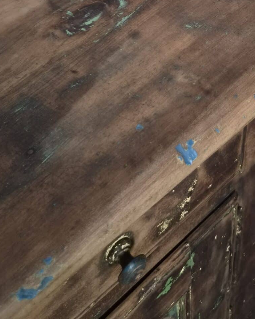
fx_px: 453
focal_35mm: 48
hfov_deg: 31.0
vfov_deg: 34.3
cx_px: 183
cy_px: -20
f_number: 1.8
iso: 1250
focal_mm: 5.4
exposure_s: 1/50
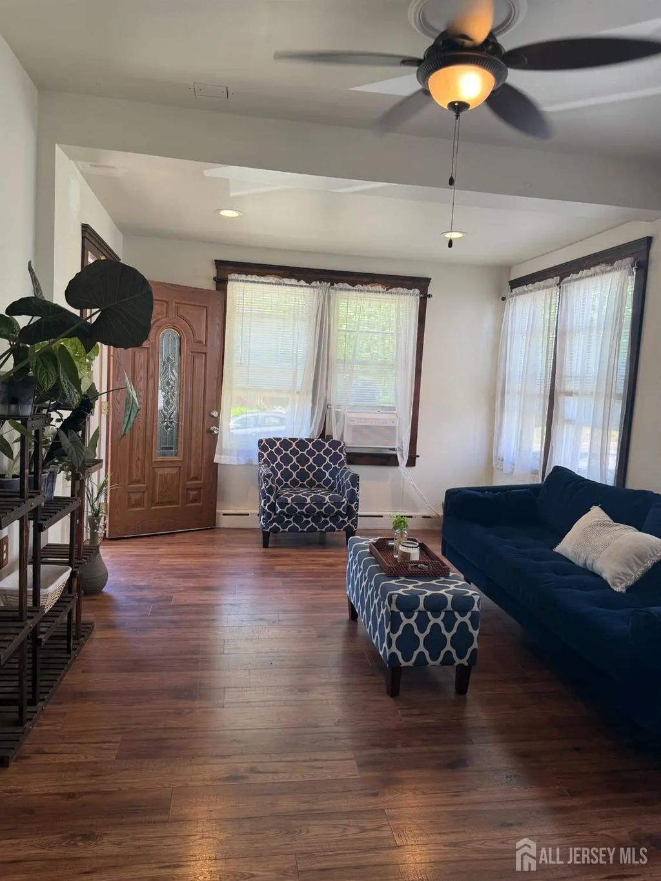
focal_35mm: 24
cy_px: 440
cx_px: 330
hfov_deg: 56.8
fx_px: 611
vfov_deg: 71.6
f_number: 1.78
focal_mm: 6.76
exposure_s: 1/120
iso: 100
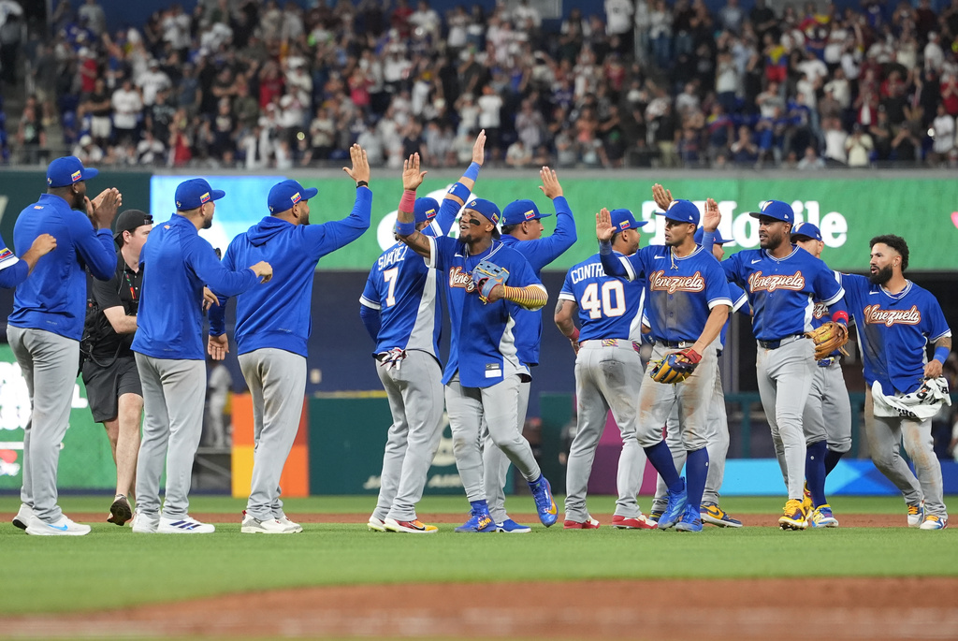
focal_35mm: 225
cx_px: 479
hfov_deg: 9.1
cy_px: 320
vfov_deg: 6.1
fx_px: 5993
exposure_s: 1/1600
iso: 3200
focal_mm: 150
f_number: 2.5
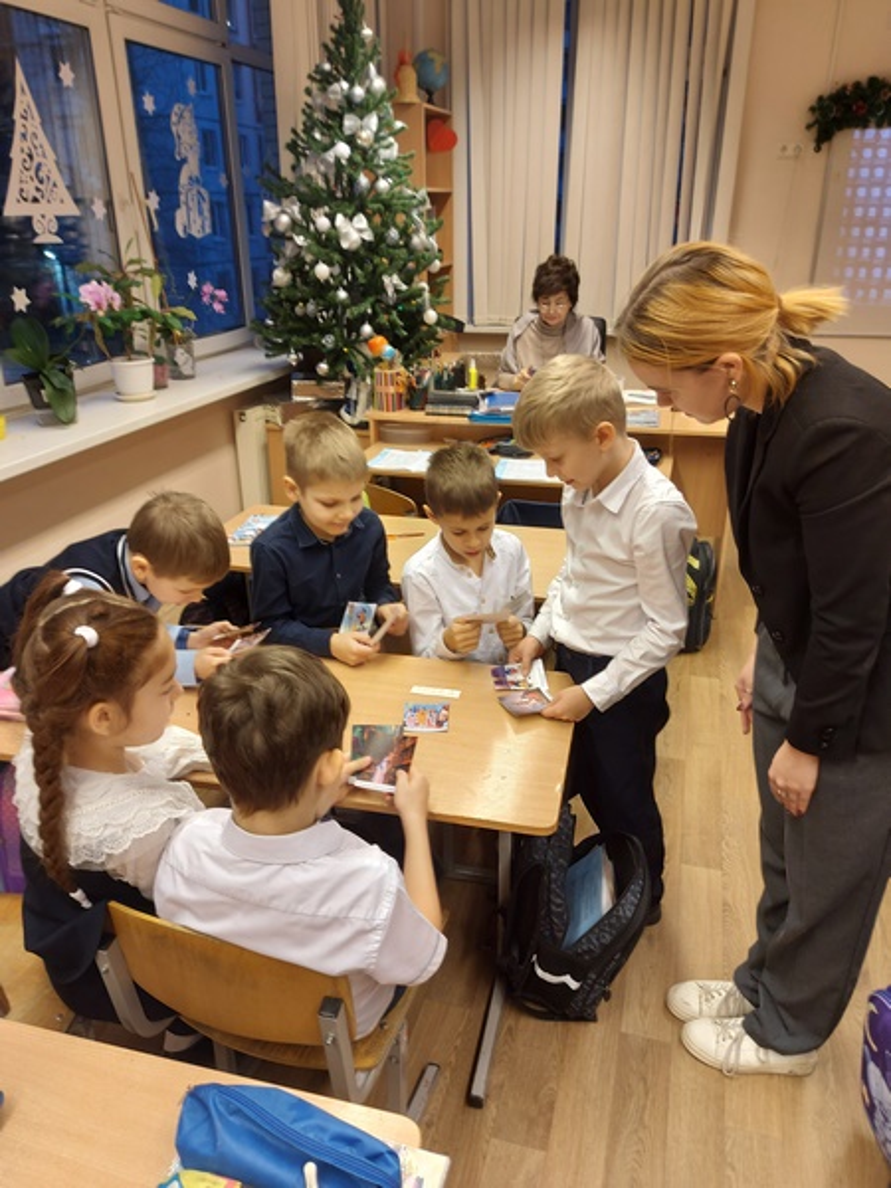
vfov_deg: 71.6
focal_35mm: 24
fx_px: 824
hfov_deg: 56.8
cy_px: 594
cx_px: 446
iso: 100
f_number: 1.8
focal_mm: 5.23
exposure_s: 1/50
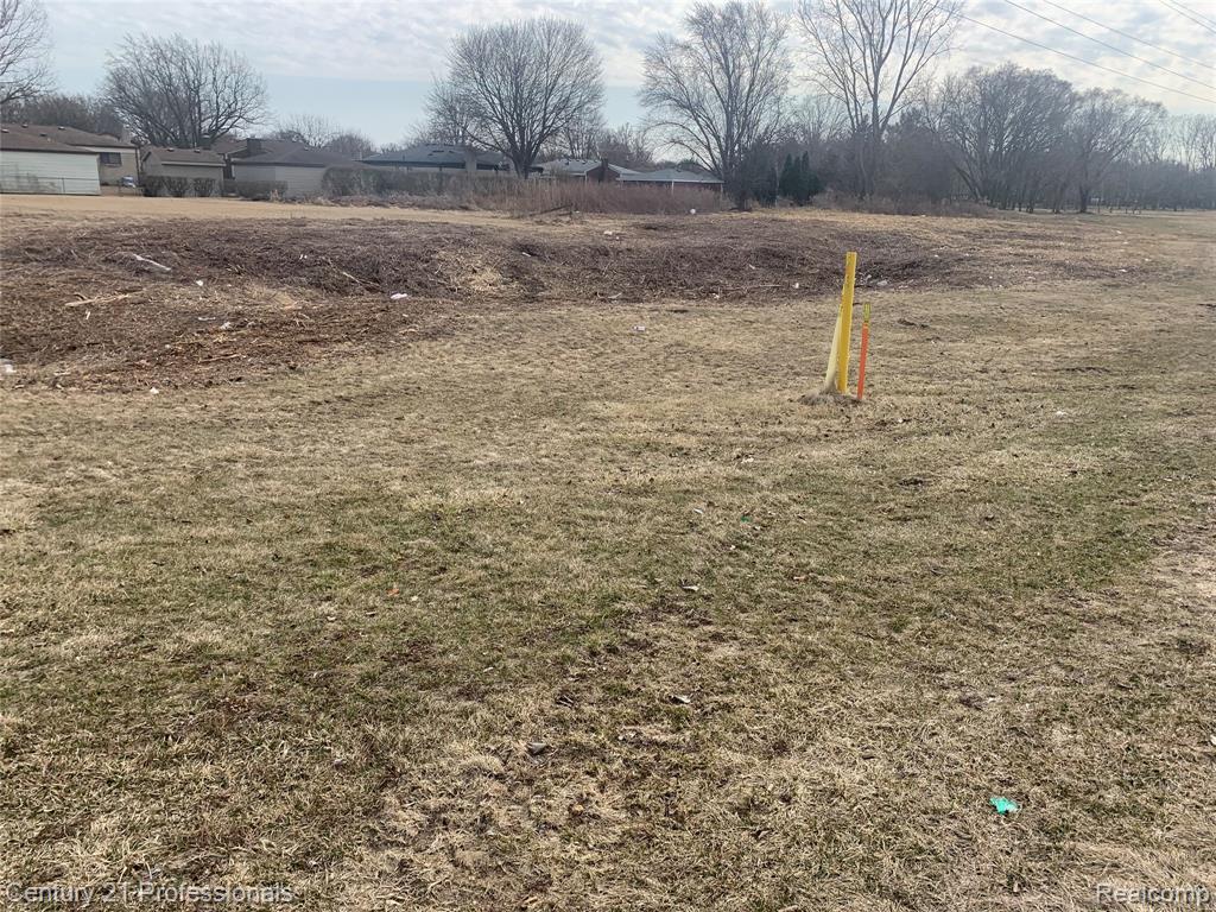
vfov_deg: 53.1
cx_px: 608
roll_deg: -1.1
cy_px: 456
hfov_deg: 67.3
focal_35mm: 26
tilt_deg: -20.4
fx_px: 913
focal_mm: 4.25
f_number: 1.8
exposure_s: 1/1536
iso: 25
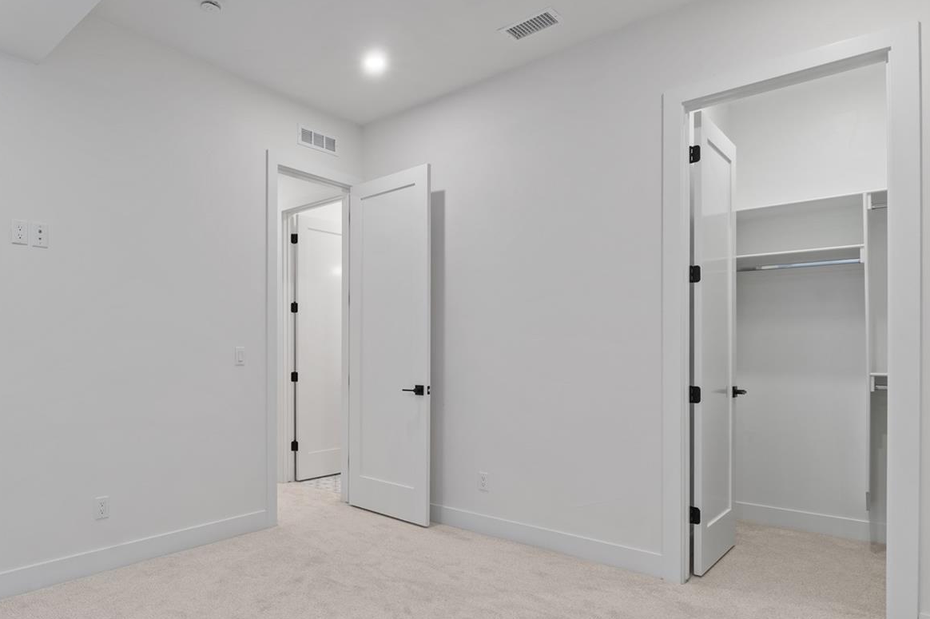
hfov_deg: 75.3
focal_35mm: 22
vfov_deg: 56.0
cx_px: 321
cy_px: 344
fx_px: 580
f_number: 8
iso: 160
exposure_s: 1/1.67
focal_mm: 10.9
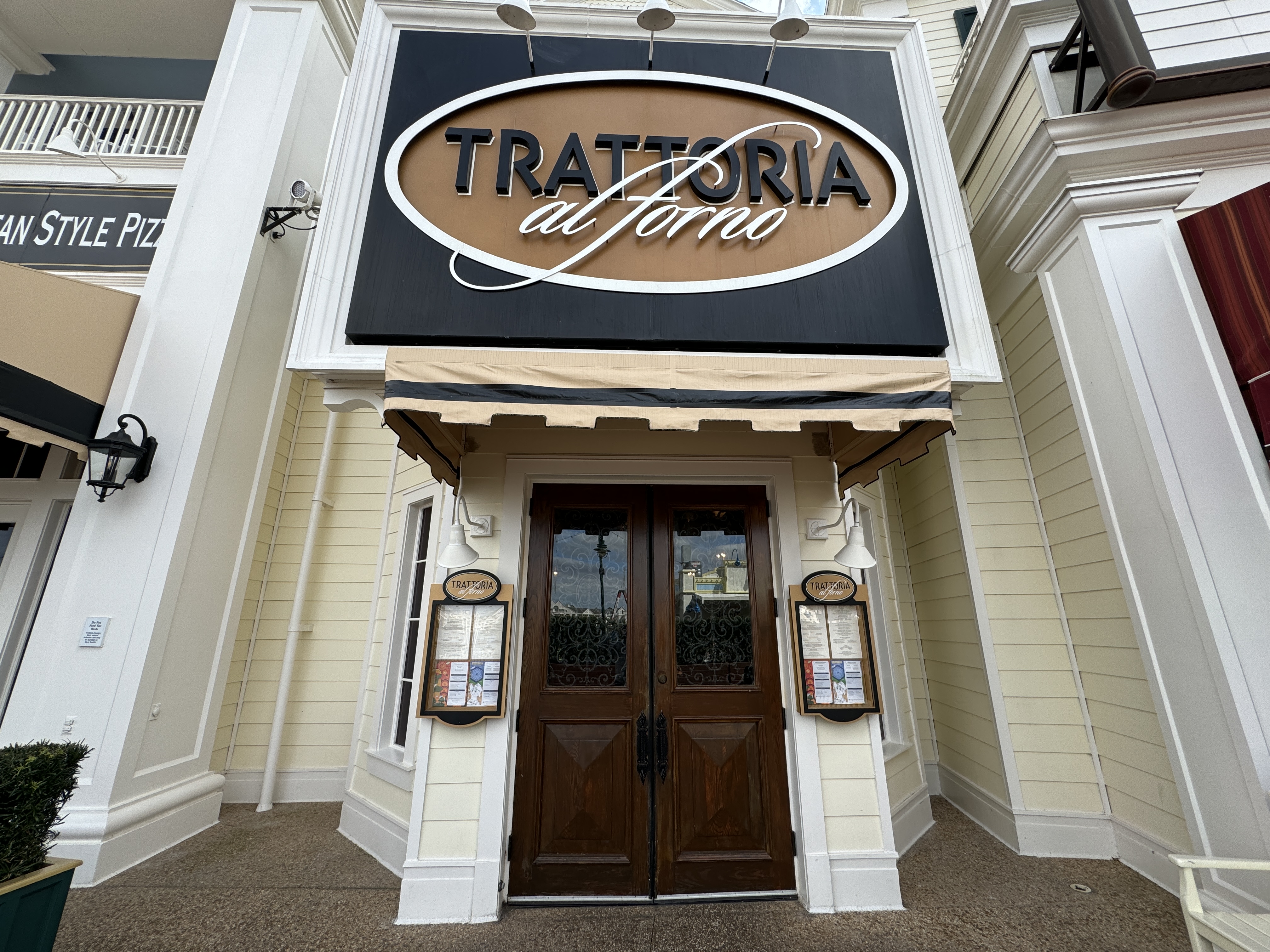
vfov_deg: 85.7
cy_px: 476
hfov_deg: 102.1
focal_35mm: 14
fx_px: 514
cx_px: 635
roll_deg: -0.3
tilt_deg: +15.8
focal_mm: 2.22
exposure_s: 1/641
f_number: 2.2
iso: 40
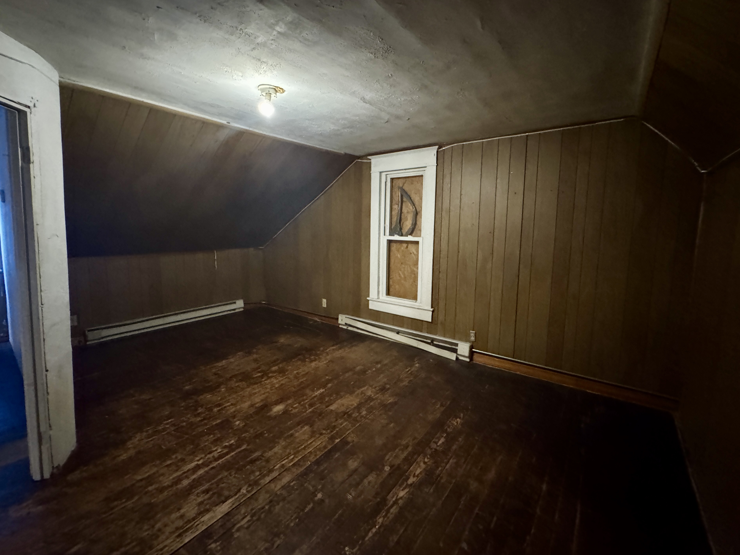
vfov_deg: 81.7
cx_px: 389
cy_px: 261
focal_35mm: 15
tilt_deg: -4.7
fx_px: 321
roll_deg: -1.5
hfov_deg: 98.1
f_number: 2.2
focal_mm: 2.22
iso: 1600
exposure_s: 1/30
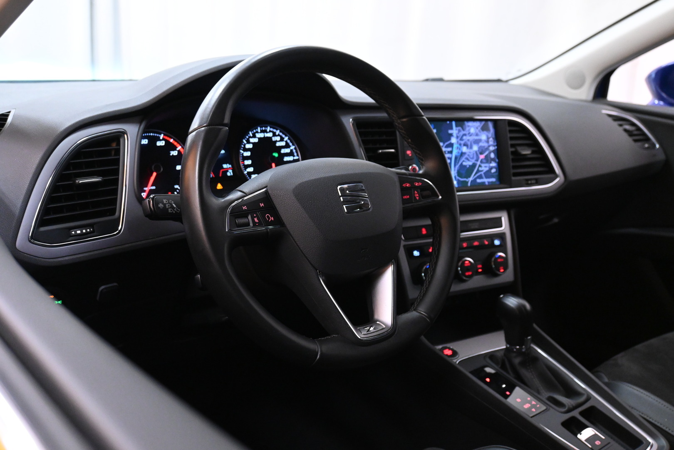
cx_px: 337
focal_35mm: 34
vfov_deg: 39.1
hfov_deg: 56.1
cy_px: 225
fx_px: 632
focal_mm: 22.5
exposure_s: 1/60
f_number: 4.5
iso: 3200
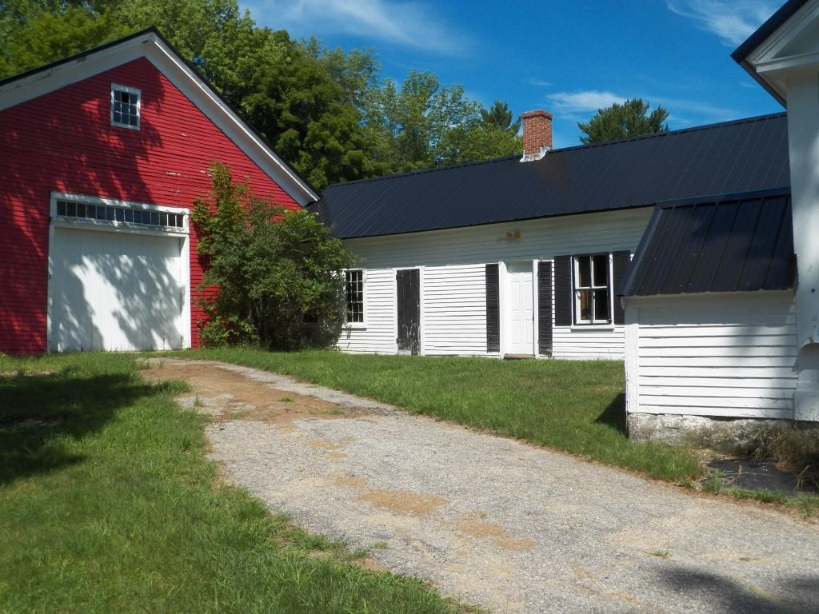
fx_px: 733
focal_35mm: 31
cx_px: 410
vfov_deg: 45.4
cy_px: 307
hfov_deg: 58.4
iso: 125
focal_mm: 5.5
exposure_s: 1/1250
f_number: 4.5
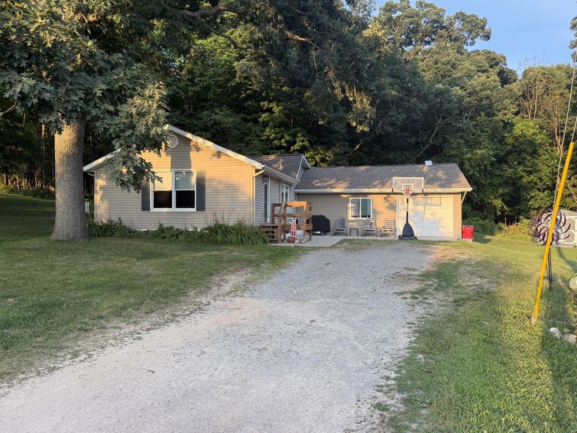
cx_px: 280
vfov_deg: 54.9
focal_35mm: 25
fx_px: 417
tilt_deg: +0.8
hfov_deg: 69.4
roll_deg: +0.2
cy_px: 217
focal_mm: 6.76
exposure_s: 1/459
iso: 100
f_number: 1.78
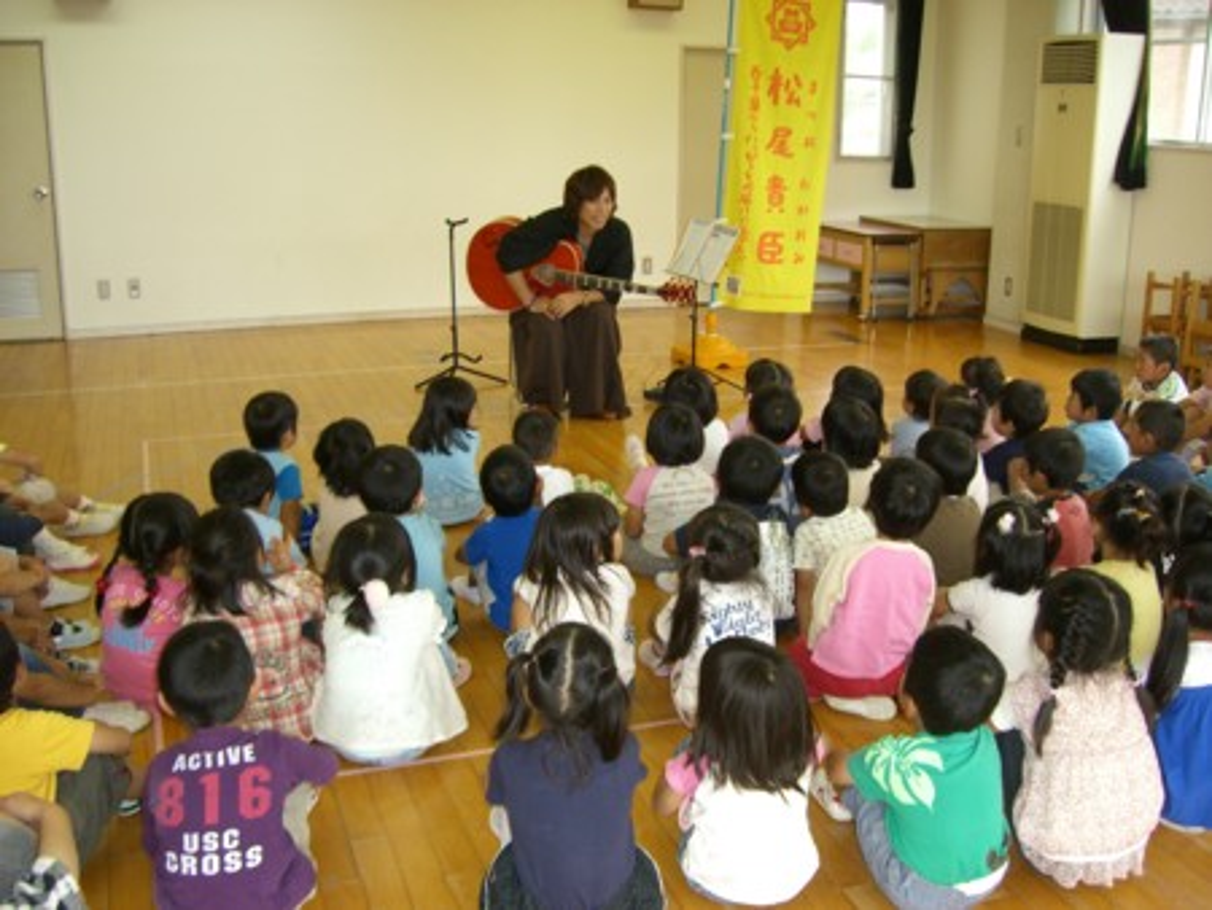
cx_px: 606
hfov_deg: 49.0
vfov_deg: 37.8
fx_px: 1331
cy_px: 455
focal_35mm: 38
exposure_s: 1/60
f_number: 2.7
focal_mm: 6.2
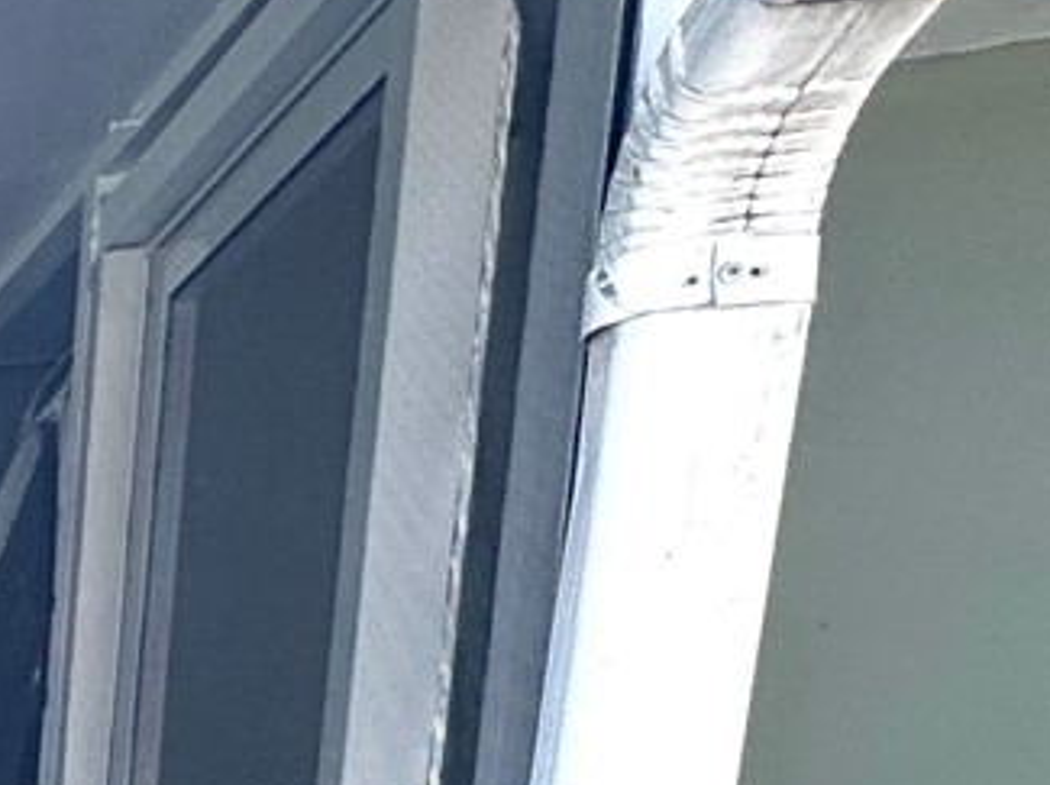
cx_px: -1257
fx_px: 2091
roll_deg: +2.9
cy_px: 1321
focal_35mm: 69
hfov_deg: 16.8
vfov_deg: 17.9
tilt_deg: -11.9
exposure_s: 1/495
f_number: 2.2
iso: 40
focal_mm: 2.22
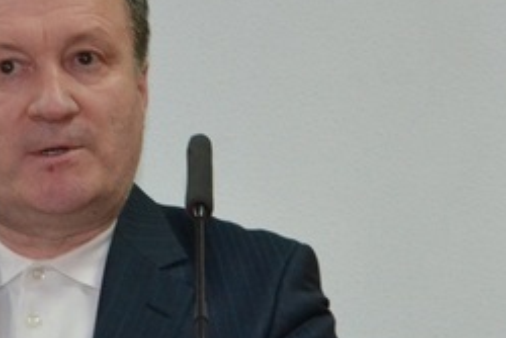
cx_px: -55
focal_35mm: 211
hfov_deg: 9.6
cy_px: 307
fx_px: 2971
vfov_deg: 6.5
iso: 2000
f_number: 5.6
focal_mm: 55
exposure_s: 1/60
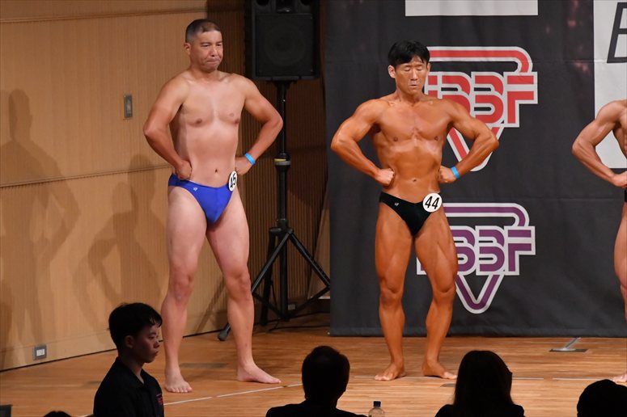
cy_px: 208
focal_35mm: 270
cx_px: 314
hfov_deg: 7.6
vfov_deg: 5.1
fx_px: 4700
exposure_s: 1/400
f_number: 5.6
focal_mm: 180
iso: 8000
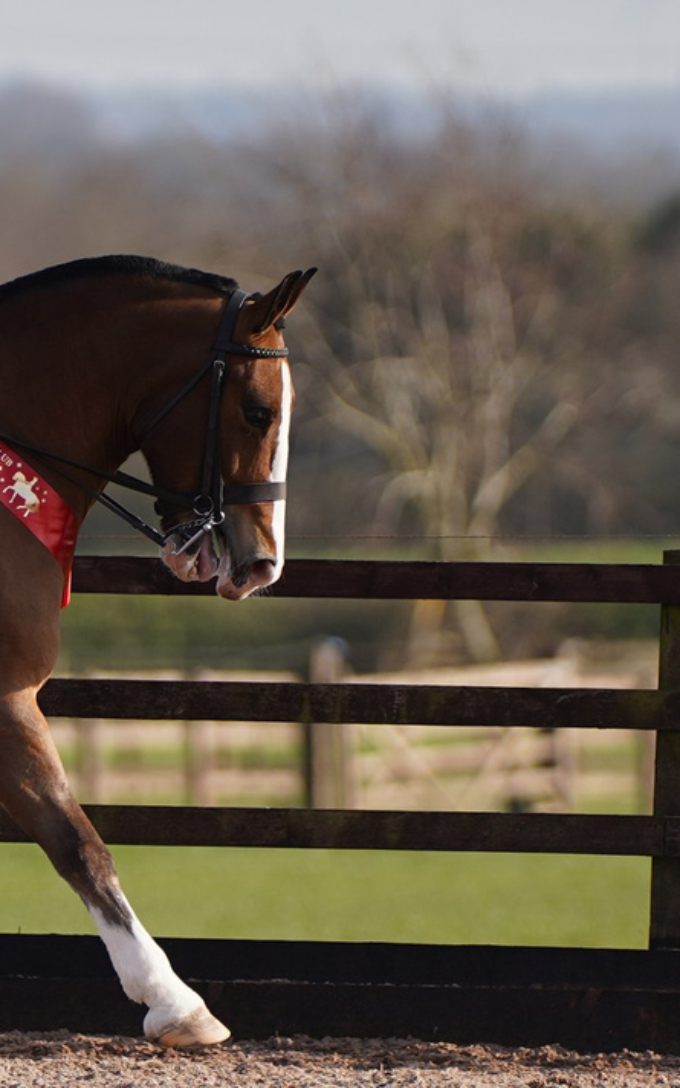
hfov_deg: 1.8
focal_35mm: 733
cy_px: 517
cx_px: -154
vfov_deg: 2.9
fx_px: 21735
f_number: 2
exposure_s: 1/3200
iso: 160
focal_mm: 200
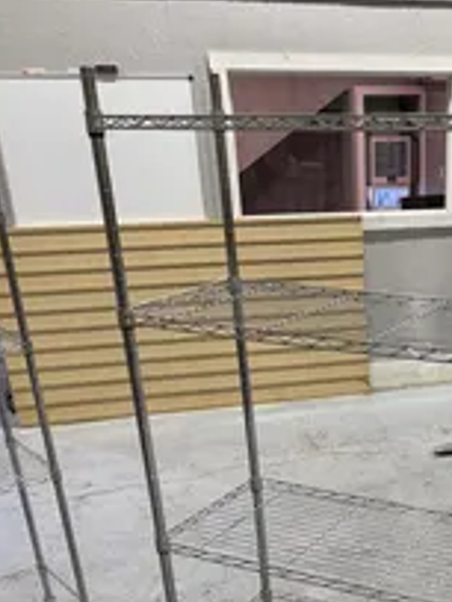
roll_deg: +0.9
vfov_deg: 37.5
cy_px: 555
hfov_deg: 29.5
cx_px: 417
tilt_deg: -26.5
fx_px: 818
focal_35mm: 47
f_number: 1.78
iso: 125
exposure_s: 1/120
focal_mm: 6.76
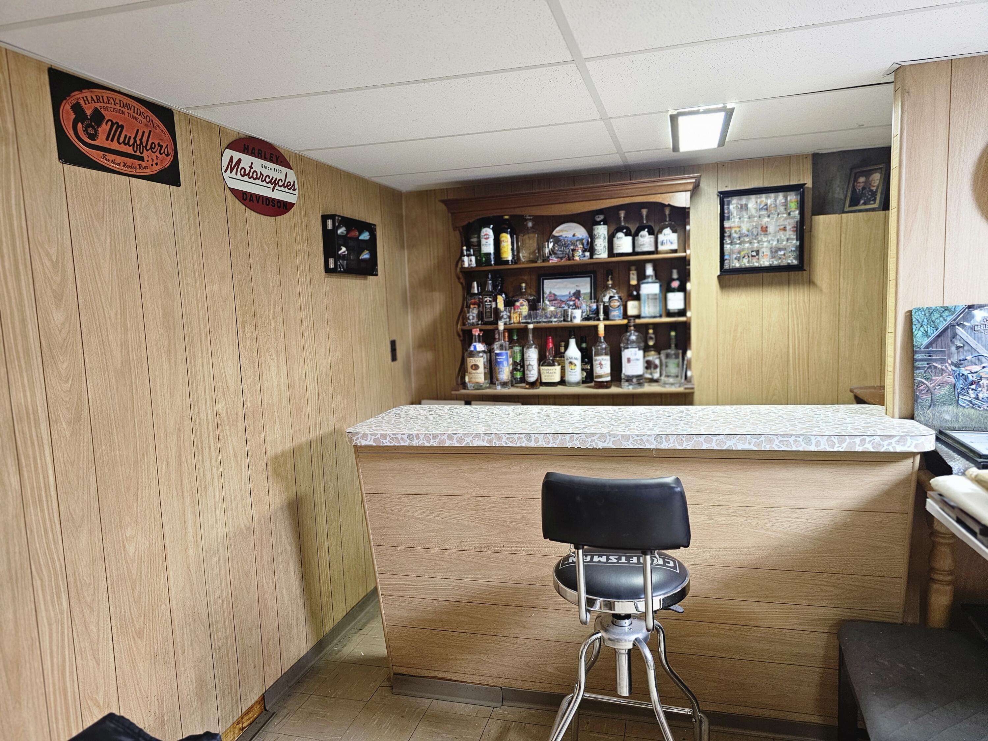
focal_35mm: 23
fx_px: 656
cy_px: 370
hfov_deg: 73.9
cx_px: 494
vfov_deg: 58.9
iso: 640
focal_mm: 6.3
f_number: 1.7
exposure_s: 1/40
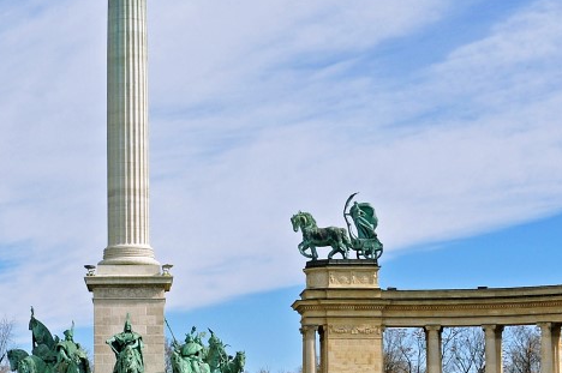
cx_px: 147
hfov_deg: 22.7
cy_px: 198
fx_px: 1388
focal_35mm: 89
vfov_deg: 15.3
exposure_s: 1/320
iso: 200
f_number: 10
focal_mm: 24
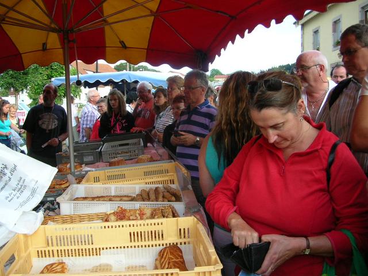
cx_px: 184
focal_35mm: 35
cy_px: 138
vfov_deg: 40.7
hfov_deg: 52.6
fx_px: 372
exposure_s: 1/138
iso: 50
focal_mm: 5.8
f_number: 2.8
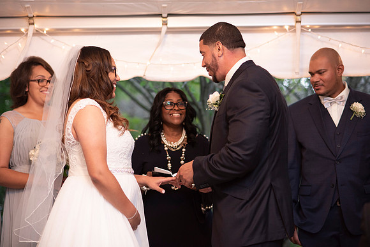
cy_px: 124
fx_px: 874
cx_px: 185
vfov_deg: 16.1
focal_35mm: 85
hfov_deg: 23.9
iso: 500
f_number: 2.2
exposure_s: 1/160
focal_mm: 85
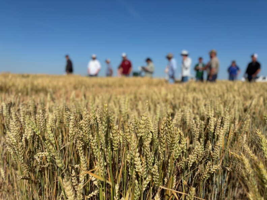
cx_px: 134
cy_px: 100
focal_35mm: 26
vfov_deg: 53.1
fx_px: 201
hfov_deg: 67.3
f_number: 1.6
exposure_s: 1/6329
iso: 50
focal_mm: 5.96
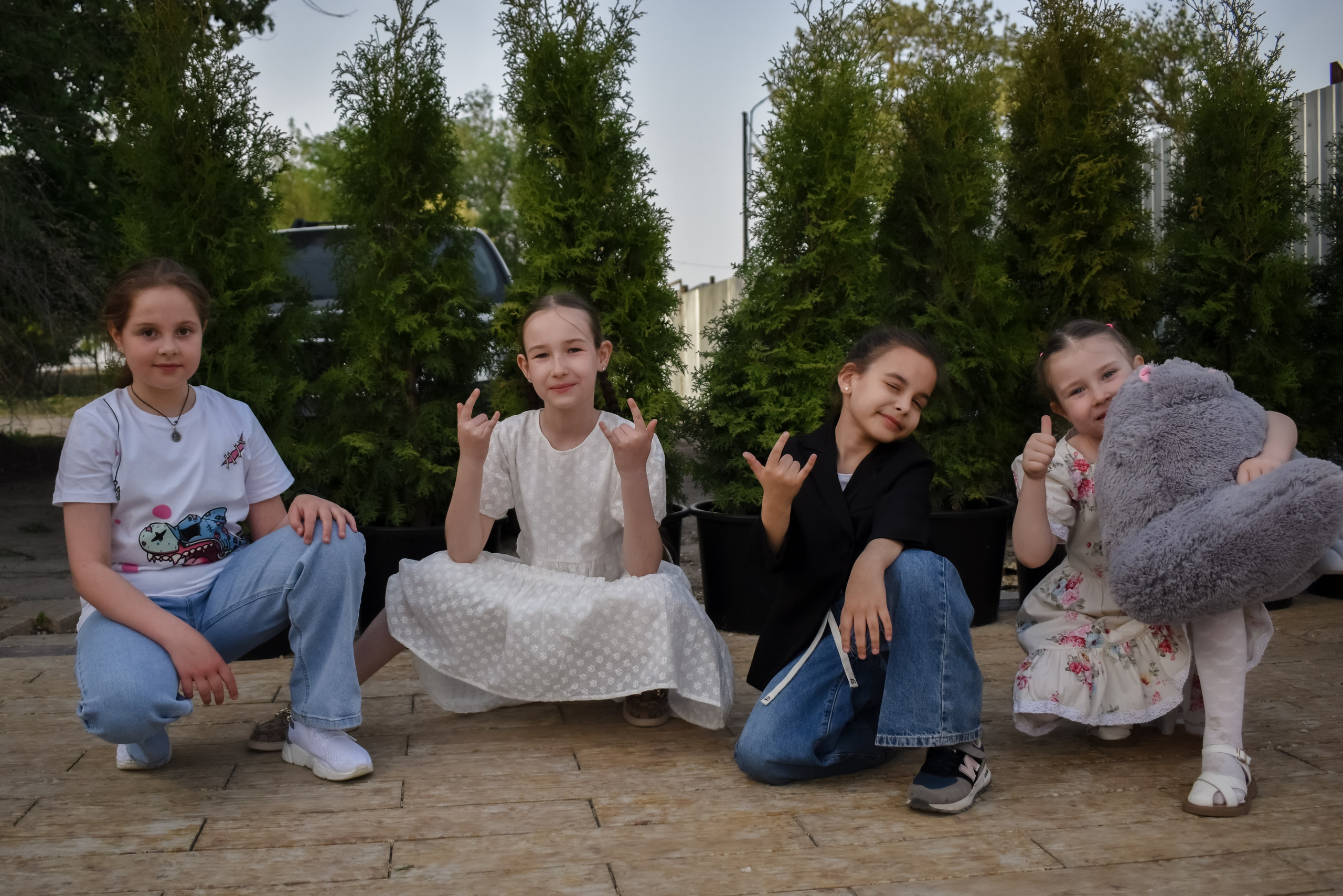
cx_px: 672
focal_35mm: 33
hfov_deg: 57.2
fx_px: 1231
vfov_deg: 40.0
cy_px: 448
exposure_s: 1/1000
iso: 400
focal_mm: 22
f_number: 4
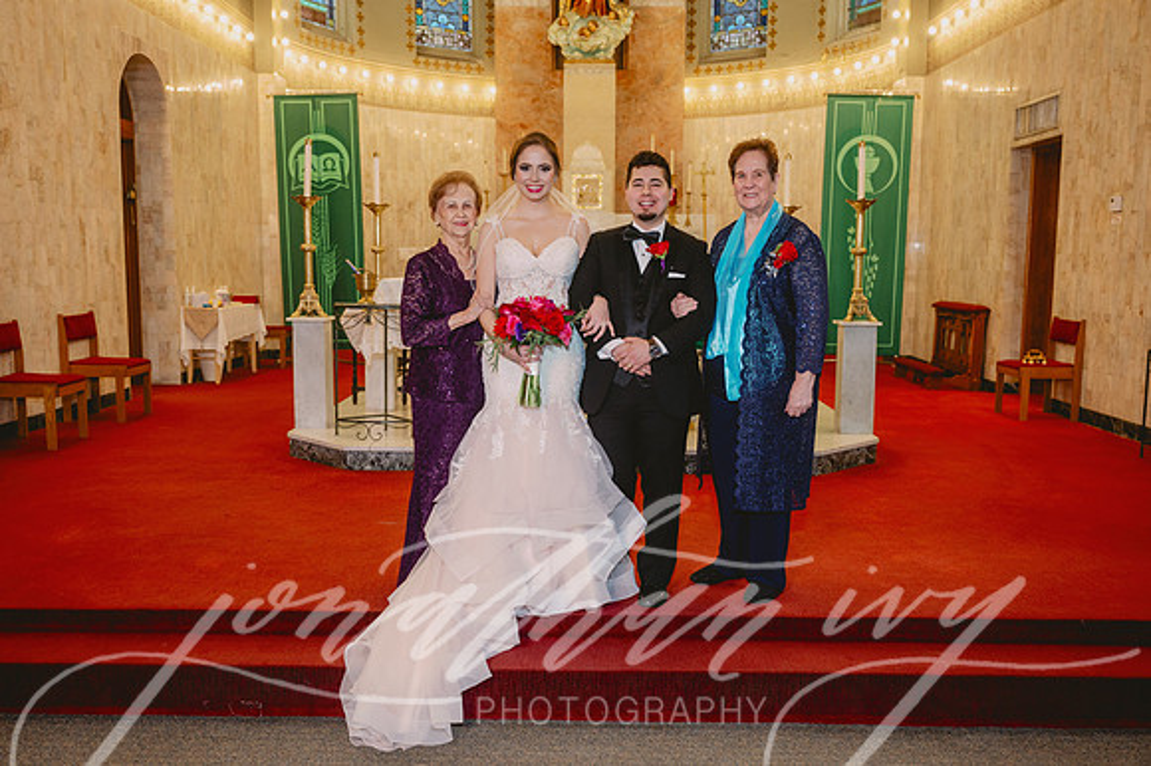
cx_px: 576
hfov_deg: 58.7
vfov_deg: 41.1
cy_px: 383
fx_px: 1022
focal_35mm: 32
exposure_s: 1/125
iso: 1000
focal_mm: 32
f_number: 4
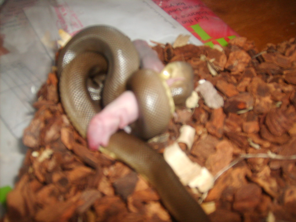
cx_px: 148
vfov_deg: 40.7
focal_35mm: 35
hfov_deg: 52.6
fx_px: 299
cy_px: 111
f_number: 2.8
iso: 100
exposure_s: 1/45
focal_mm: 5.8
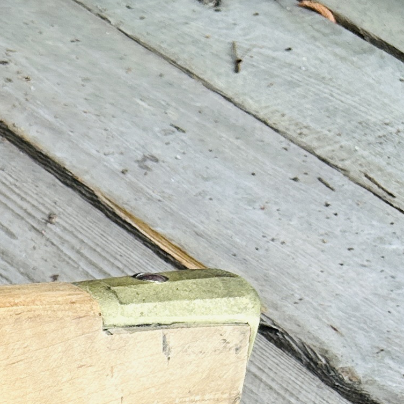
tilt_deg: -46.0
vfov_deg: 13.4
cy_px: 595
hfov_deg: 11.4
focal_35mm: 123
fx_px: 1624
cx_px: -612
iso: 40
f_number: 1.5
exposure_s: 1/168
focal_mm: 5.7
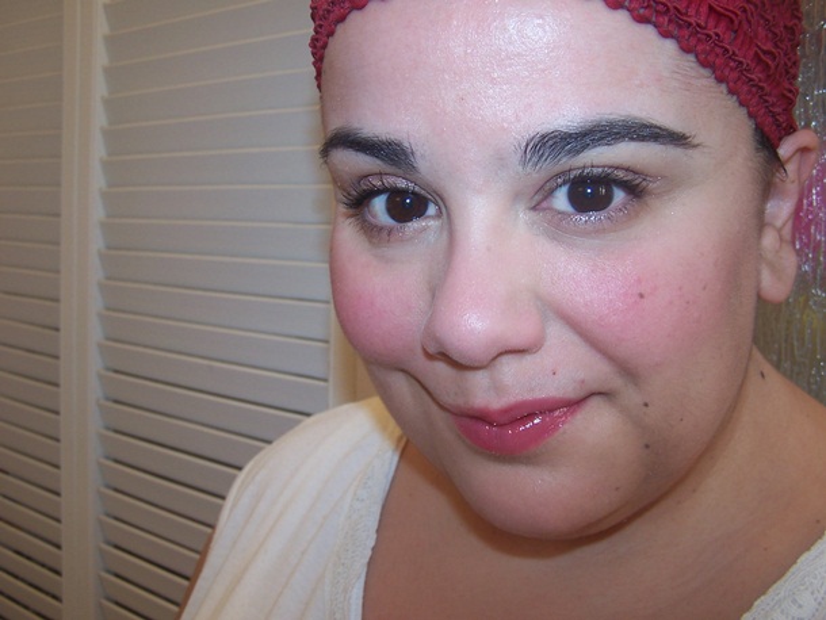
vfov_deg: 37.7
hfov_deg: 49.0
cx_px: 413
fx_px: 907
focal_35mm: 38
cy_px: 310
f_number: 2.8
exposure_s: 1/60
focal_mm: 6.3
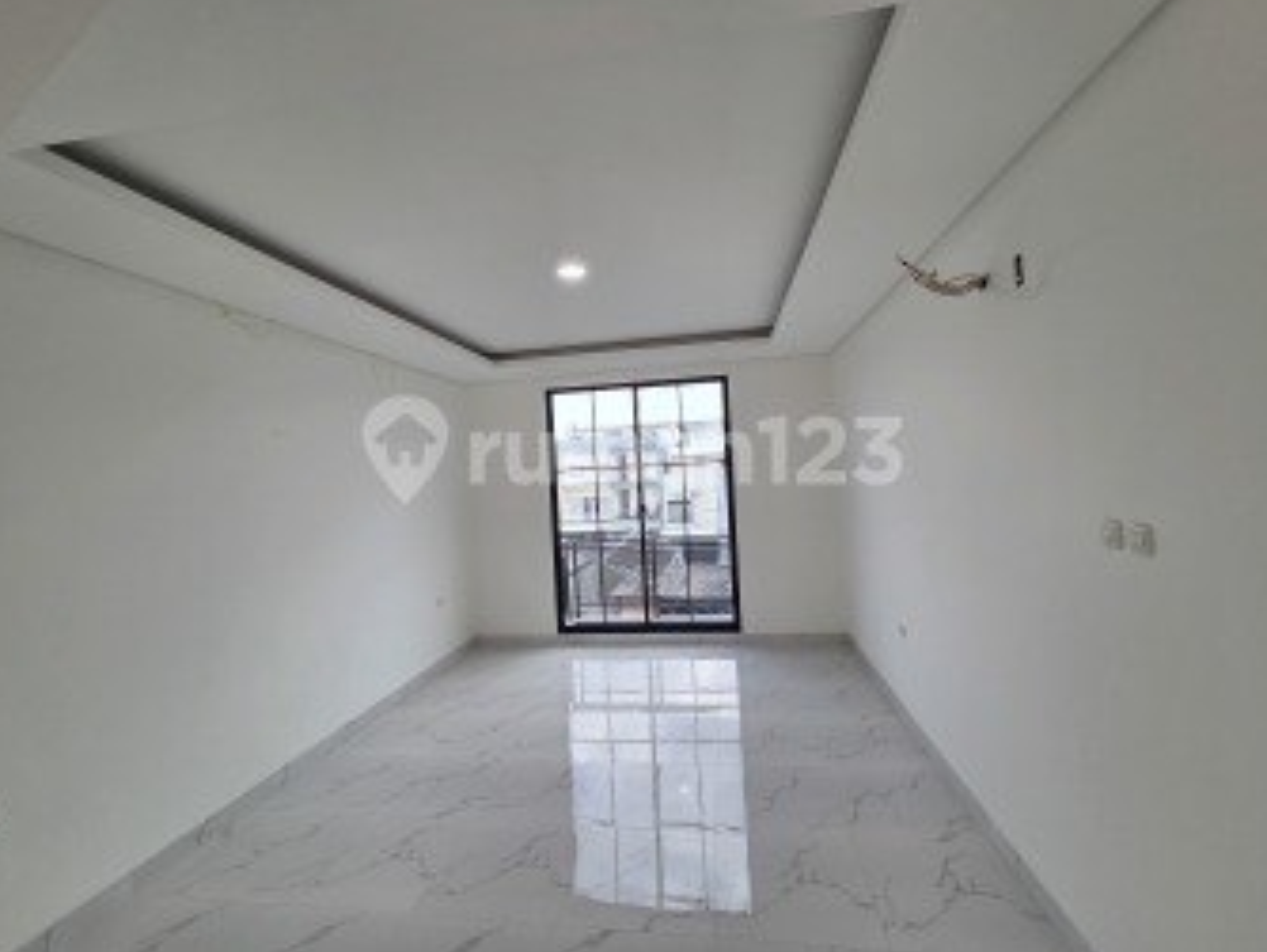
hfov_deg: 102.0
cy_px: 451
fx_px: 513
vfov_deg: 85.7
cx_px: 634
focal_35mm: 14
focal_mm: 2.2
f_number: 2.2
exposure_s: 1/100
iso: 100
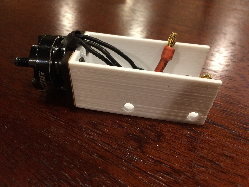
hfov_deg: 61.7
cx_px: 124
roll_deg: -3.0
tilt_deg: -39.2
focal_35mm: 29
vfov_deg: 48.2
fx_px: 209
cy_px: 94
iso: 250
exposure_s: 1/30
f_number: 2.2
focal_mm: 4.15
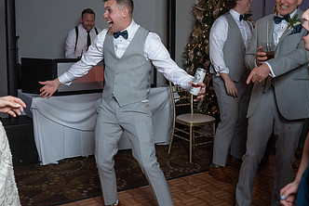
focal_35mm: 44
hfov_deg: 44.4
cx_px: 136
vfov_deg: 30.5
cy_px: 82
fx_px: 378
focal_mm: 25
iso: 2000
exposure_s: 1/250
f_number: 5.6
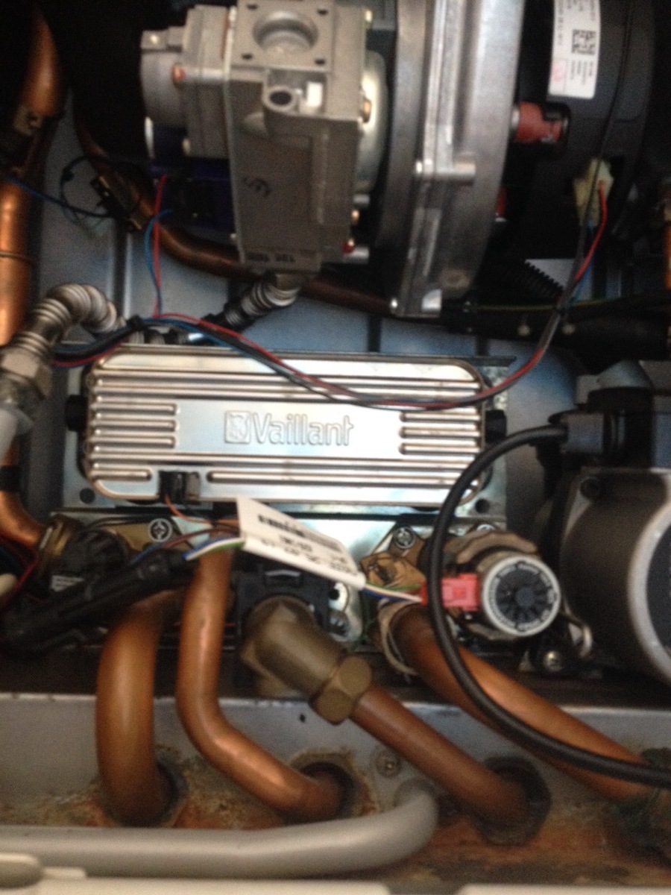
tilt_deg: +3.4
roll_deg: -1.7
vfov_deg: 52.6
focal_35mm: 35
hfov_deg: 40.7
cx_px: 336
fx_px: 905
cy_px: 448
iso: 250
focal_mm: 4.28
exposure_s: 1/20
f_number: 2.4
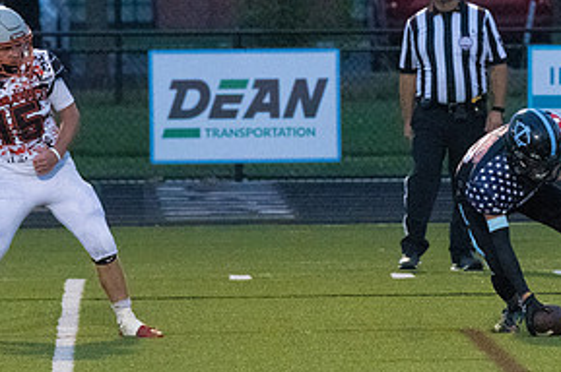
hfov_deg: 3.4
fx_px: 9370
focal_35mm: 602
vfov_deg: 2.3
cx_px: 545
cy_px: 250
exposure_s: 1/1250
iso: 8000
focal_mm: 200
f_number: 5
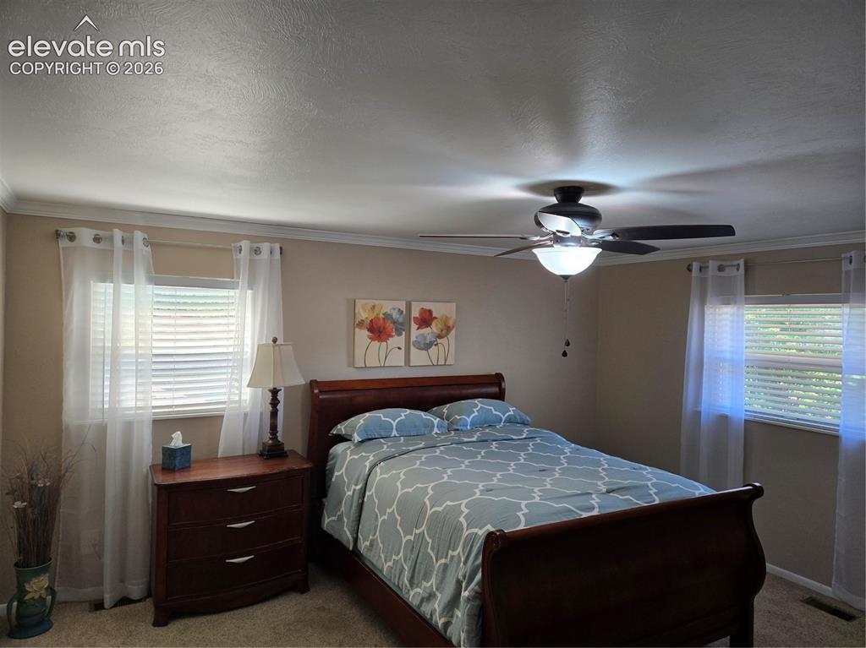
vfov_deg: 58.8
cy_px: 324
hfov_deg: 74.0
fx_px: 575
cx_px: 433
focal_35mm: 23
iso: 100
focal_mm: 5.4
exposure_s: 1/120
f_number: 1.8
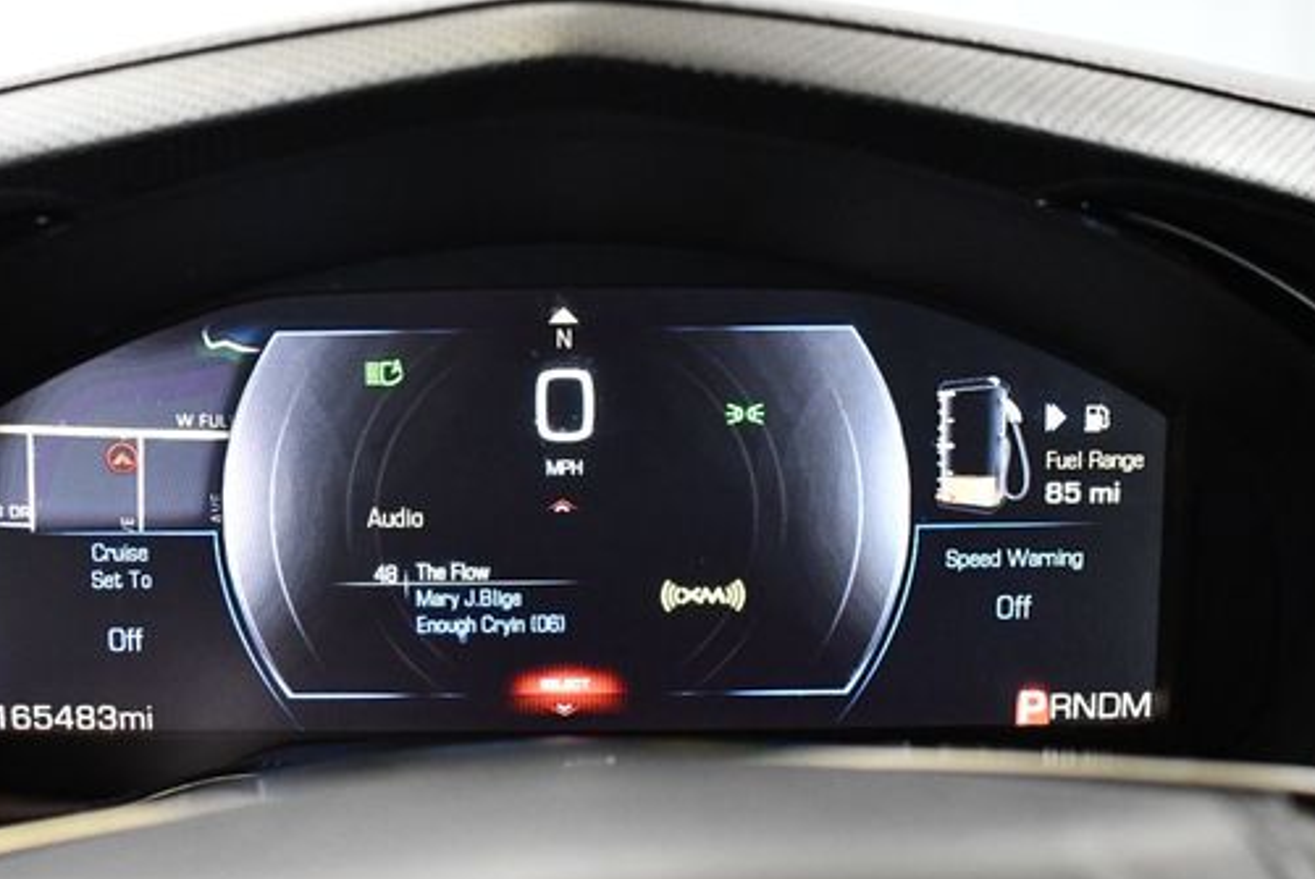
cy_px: 467
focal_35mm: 46
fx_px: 1682
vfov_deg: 29.3
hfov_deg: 42.6
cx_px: 556
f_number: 3.5
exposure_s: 1/80
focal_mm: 18
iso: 3200
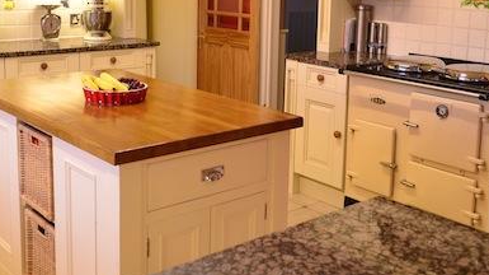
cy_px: 74
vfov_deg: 25.1
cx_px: 224
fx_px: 609
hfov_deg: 43.7
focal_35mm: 47
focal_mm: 18
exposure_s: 1/20
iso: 250
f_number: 3.5
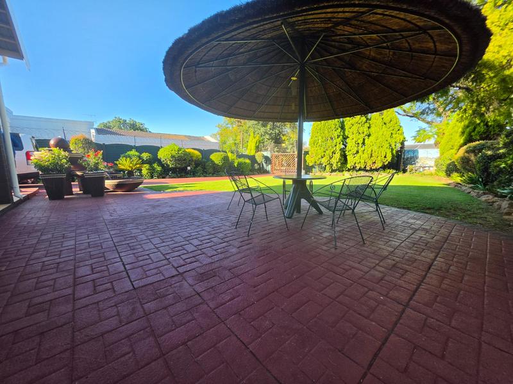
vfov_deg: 89.9
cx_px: 256
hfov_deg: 106.2
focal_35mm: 13
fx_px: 193
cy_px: 192
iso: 32
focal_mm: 2.2
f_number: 1.9
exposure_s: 1/435
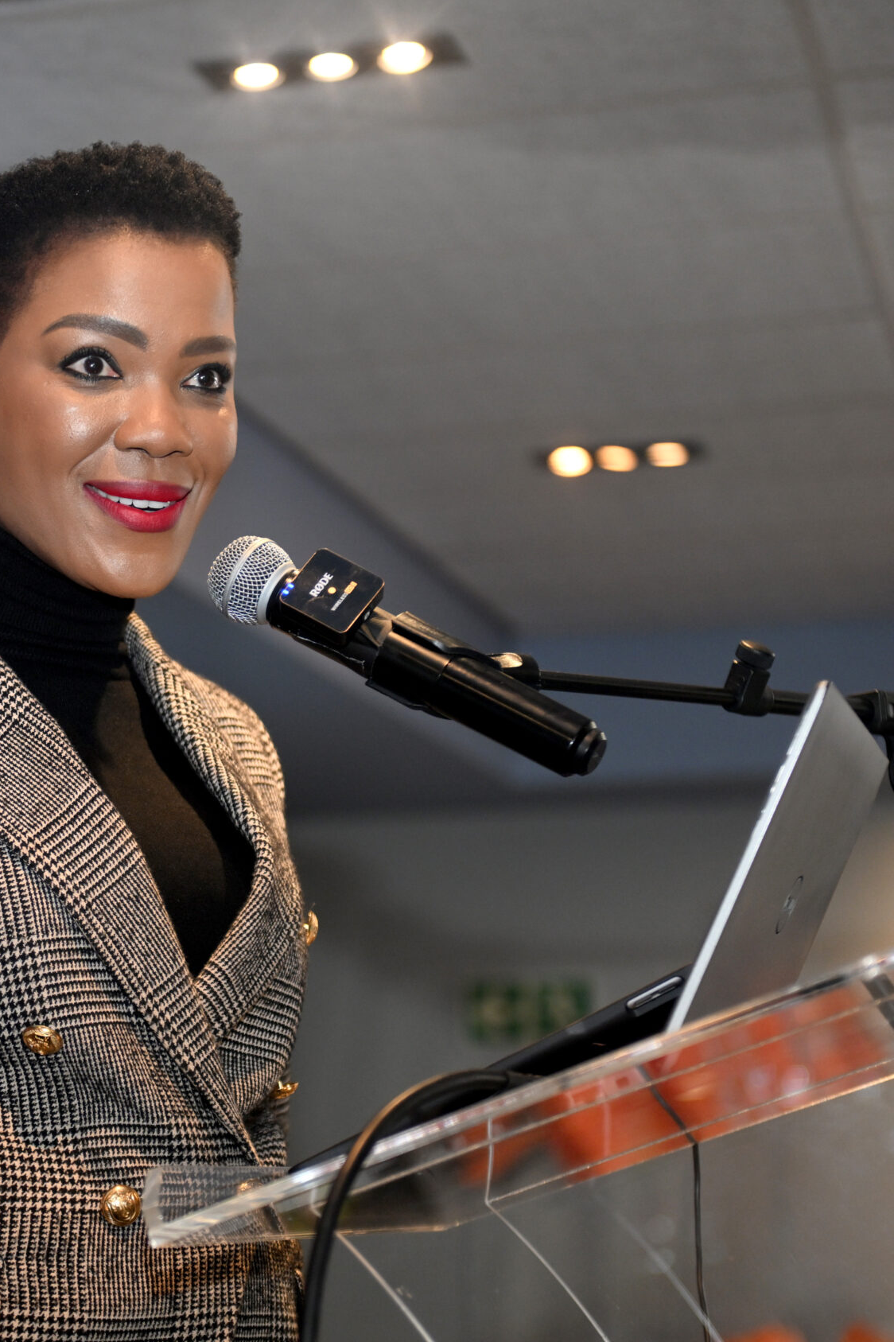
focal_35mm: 85
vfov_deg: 23.9
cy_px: 665
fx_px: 3167
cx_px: 48
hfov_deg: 15.8
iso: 1000
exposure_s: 1/100
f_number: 2.8
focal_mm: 56
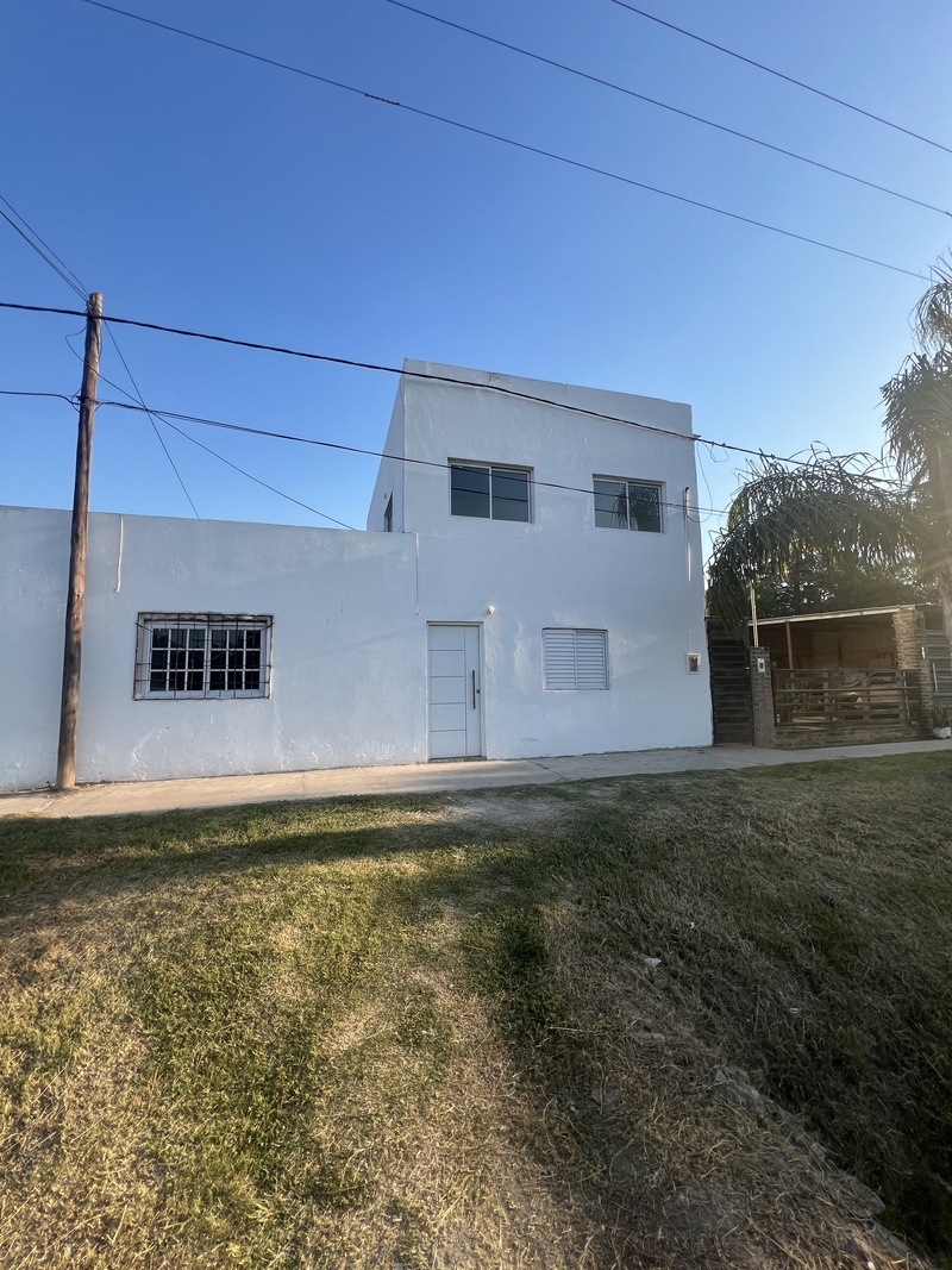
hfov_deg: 89.9
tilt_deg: +5.7
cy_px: 635
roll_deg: +1.6
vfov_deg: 106.2
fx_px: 477
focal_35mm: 13
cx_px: 476
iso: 32
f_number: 1.8
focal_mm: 1.57
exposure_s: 1/747
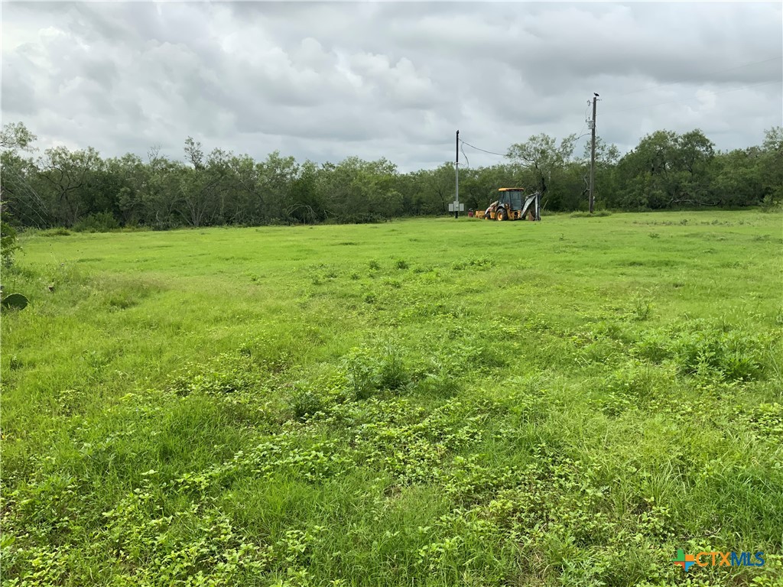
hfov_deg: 61.7
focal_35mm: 29
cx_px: 392
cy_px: 294
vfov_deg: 48.2
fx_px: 656
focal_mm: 3
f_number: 1.8
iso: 16
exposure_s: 1/1912
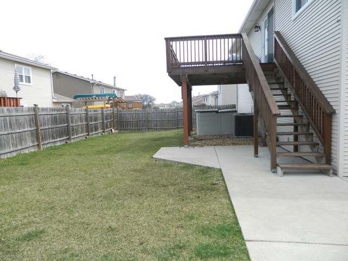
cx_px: 174
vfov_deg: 54.9
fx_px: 251
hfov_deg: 69.4
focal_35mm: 25
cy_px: 130
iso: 110
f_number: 3.1
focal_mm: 4.5
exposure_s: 1/640
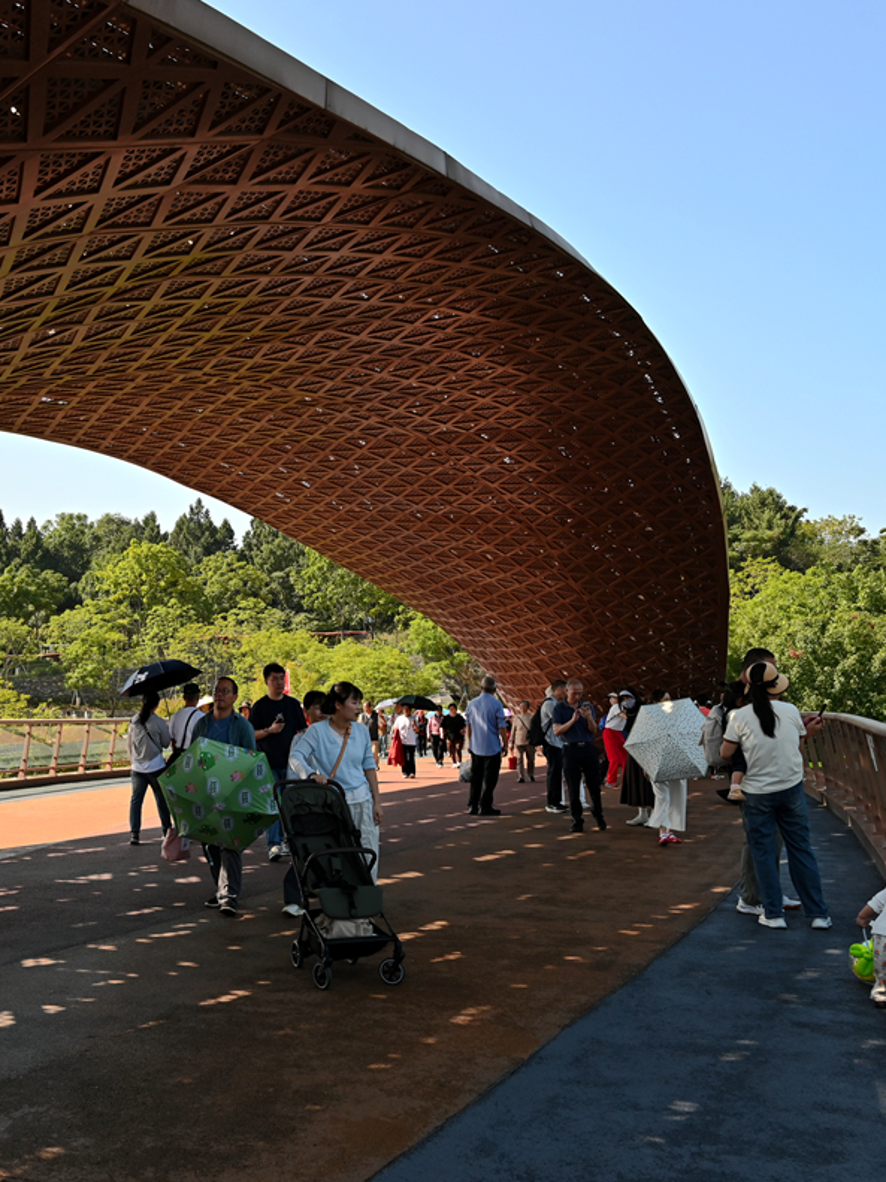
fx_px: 1195
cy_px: 587
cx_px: 166
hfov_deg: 39.0
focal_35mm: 35
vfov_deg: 52.6
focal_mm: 24
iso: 250
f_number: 8
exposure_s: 1/250
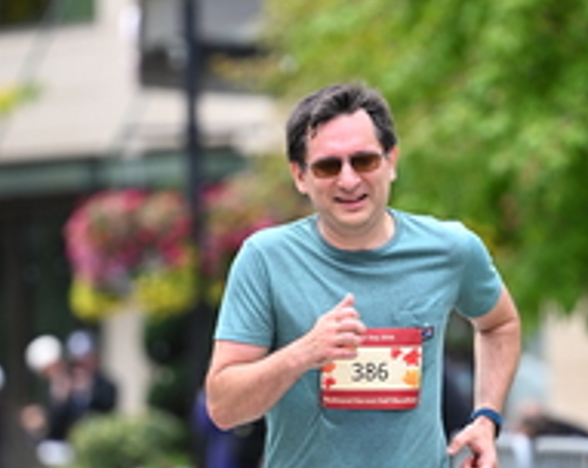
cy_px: 329
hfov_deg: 4.3
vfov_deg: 3.5
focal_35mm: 447
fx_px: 7763
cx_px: 352
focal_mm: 165
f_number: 2.8
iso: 640
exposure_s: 1/2000
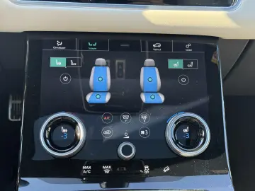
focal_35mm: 48
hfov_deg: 39.7
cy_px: 96
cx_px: 128
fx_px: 354
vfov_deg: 30.3
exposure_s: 1/75
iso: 100
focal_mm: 6.76
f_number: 1.78
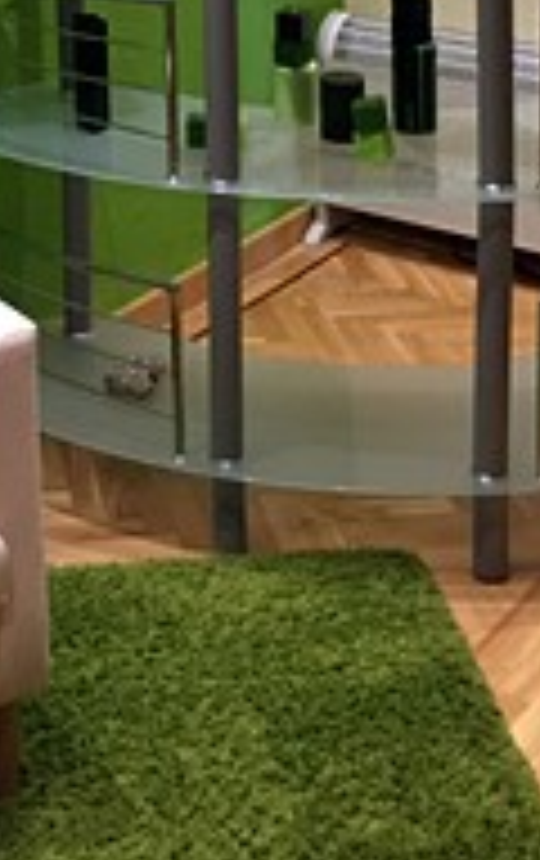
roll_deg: +1.9
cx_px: -27
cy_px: -160
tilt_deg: -8.6
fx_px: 1759
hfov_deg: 17.0
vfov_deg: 24.9
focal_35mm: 75
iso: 125
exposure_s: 1/33
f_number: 2.2
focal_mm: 4.15
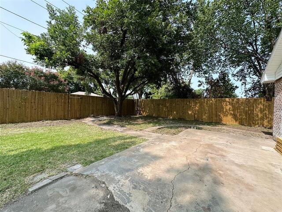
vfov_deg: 85.7
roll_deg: +0.0
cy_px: 106
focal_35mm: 14
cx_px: 141
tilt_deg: +0.8
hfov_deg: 102.1
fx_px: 114
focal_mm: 2.22
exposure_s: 1/647
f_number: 2.2
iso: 40
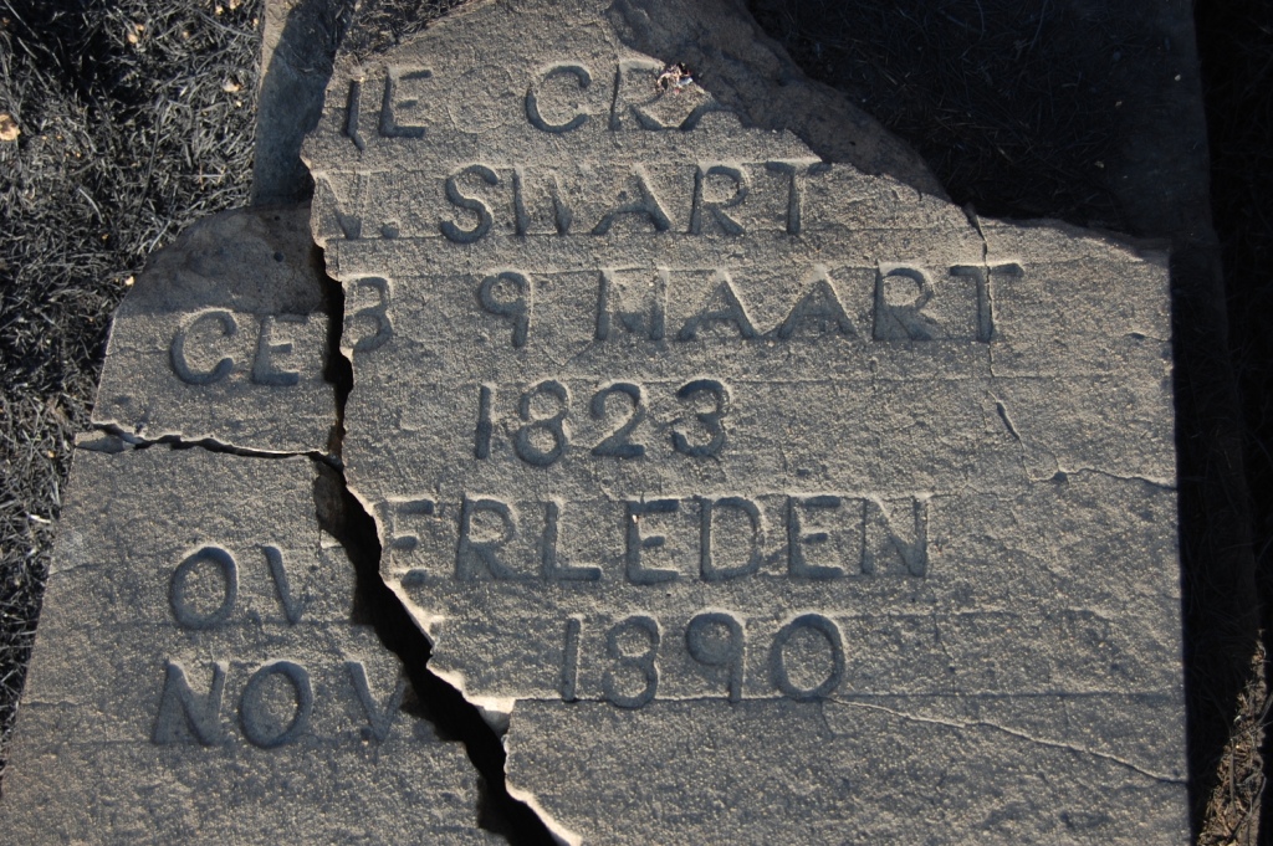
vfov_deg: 23.7
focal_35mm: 57
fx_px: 2014
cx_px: 636
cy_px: 423
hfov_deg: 35.1
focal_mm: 38
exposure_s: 1/160
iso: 200
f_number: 6.3
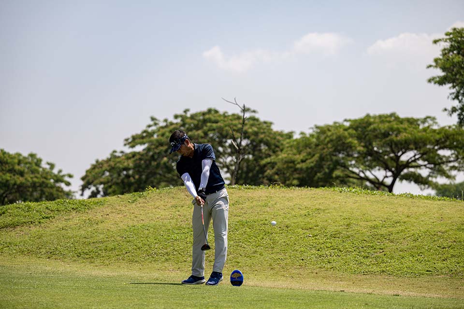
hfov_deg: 20.2
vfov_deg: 13.6
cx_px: 232
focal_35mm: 101
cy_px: 154
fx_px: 1302
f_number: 3.2
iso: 200
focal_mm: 101
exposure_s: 1/3200
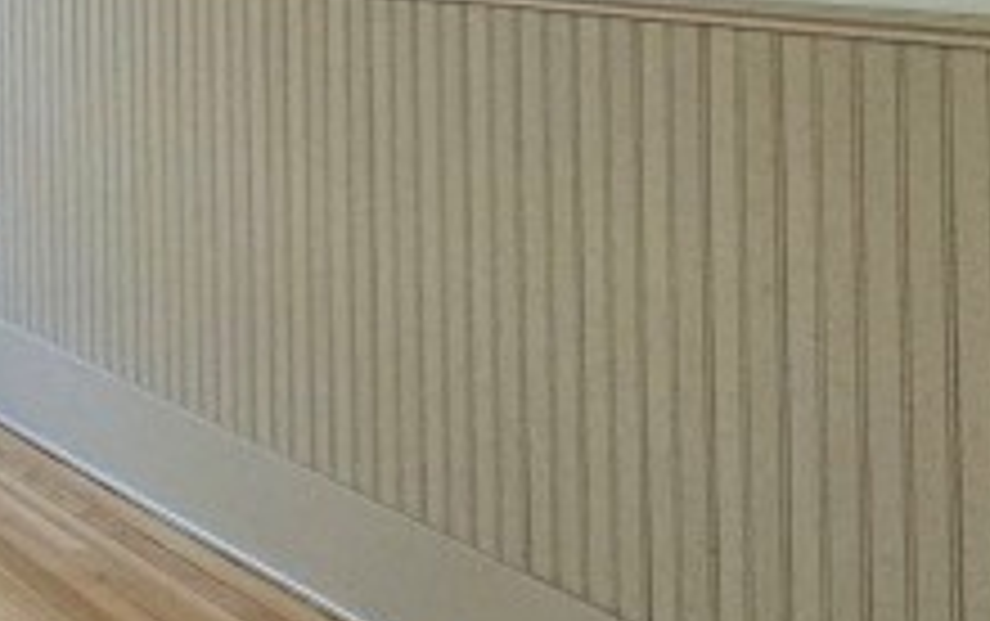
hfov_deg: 19.7
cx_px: -896
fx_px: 1864
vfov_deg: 18.0
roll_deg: +1.7
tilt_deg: -1.3
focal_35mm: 69
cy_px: -112
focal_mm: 2.22
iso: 160
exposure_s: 1/99
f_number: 2.2
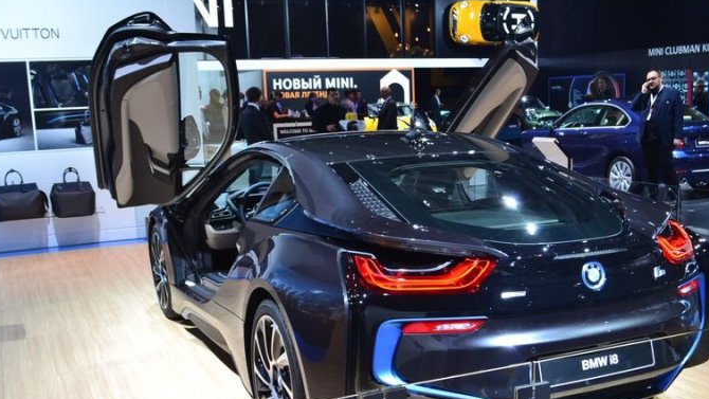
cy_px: 273
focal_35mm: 45
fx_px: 846
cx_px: 397
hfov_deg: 45.4
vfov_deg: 26.4
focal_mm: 24
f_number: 8
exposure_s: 1/60
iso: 800
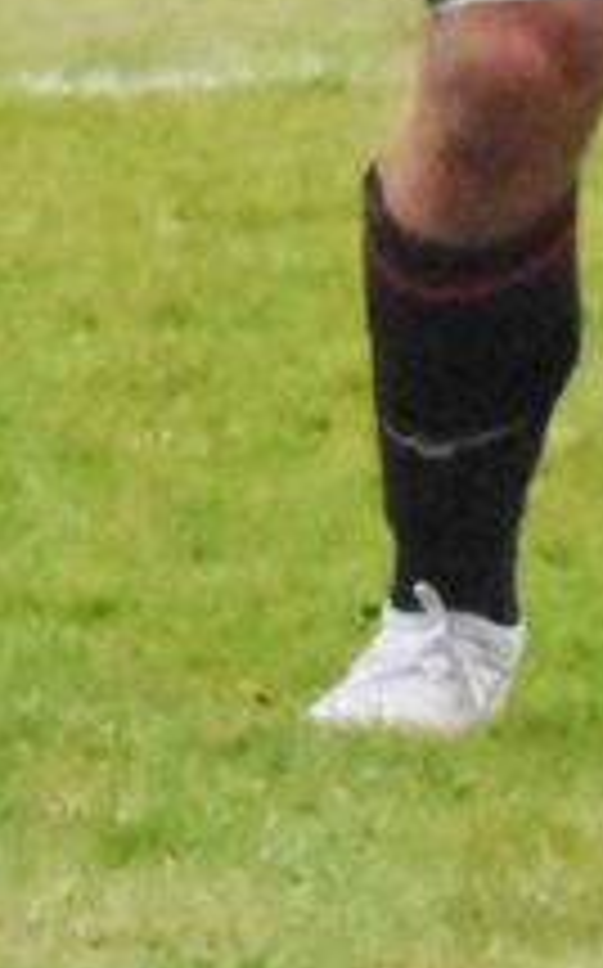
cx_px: 2007
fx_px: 43156
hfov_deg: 0.8
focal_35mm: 1638
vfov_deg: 1.3
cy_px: -648
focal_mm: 150
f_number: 14
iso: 16000
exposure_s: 1/3200
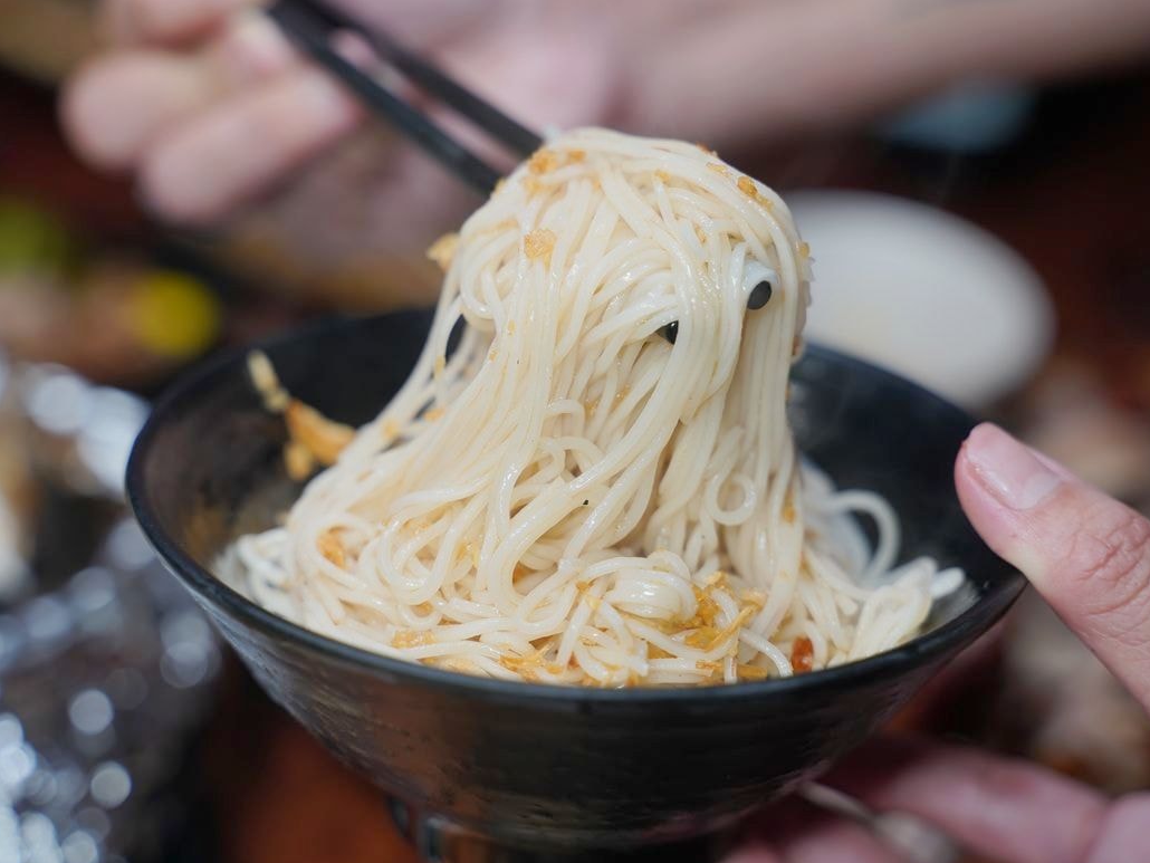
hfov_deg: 23.3
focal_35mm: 84
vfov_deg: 17.6
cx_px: 579
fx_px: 2791
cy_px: 426
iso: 250
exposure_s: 1/80
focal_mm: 75
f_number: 4
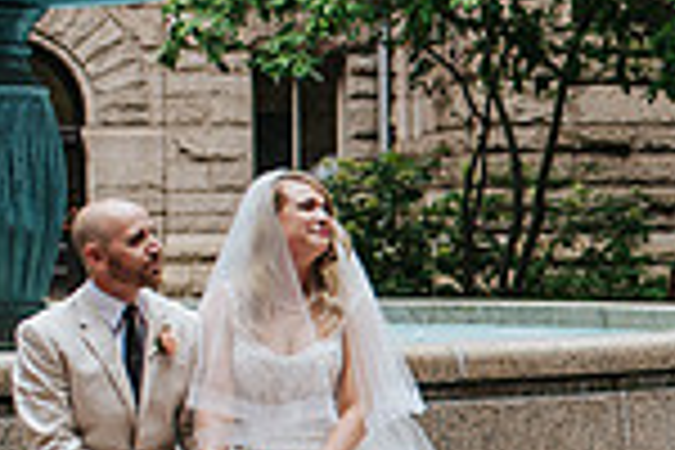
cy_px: 469
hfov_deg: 12.6
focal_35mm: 155
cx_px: 1008
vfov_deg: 8.8
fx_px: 2906
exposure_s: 1/400
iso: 280
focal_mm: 35
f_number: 3.2
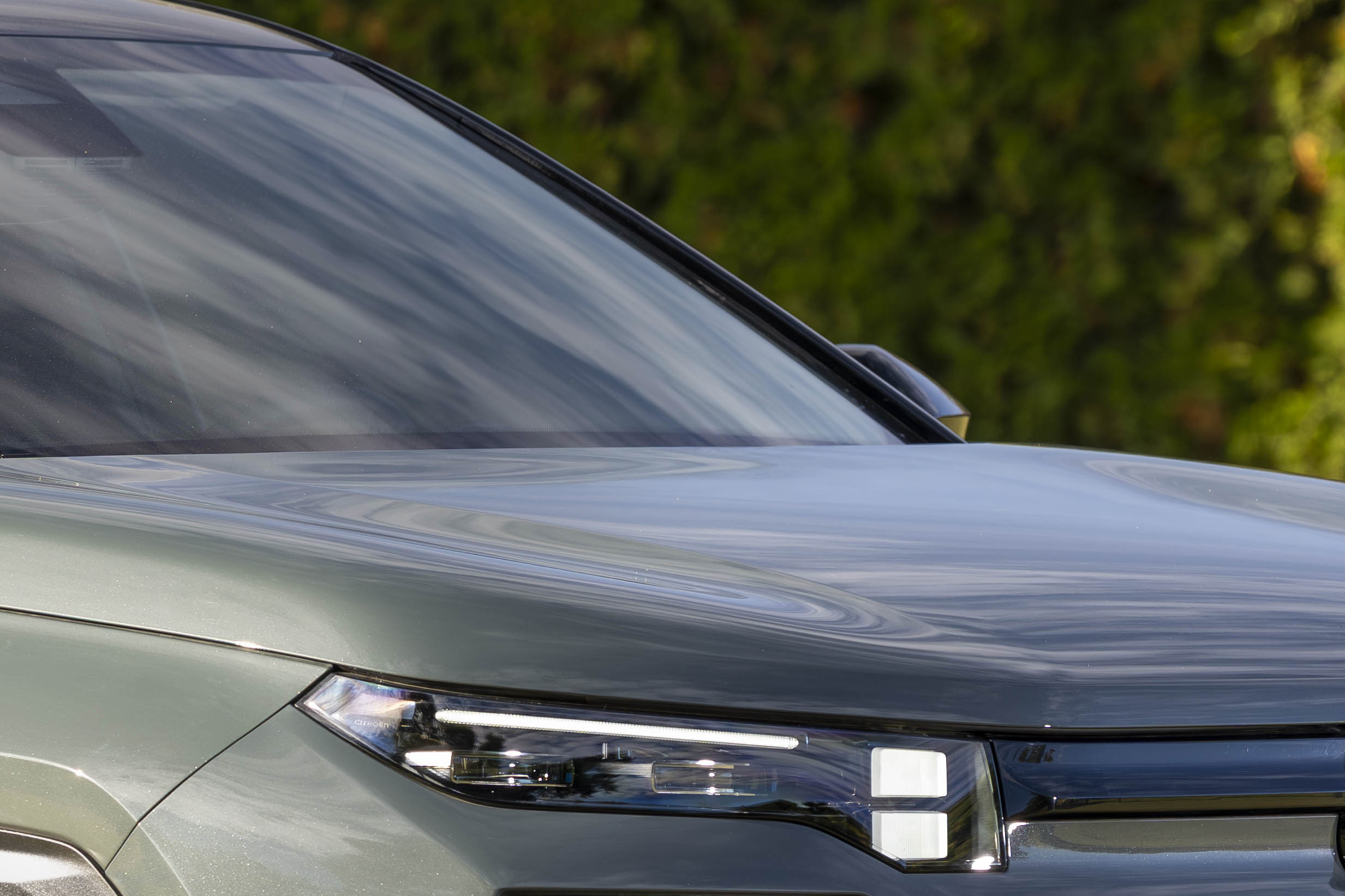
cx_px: -288
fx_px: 18006
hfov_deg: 4.3
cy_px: 518
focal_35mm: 482
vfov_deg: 2.9
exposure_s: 1/320
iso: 320
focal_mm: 125
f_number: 3.5
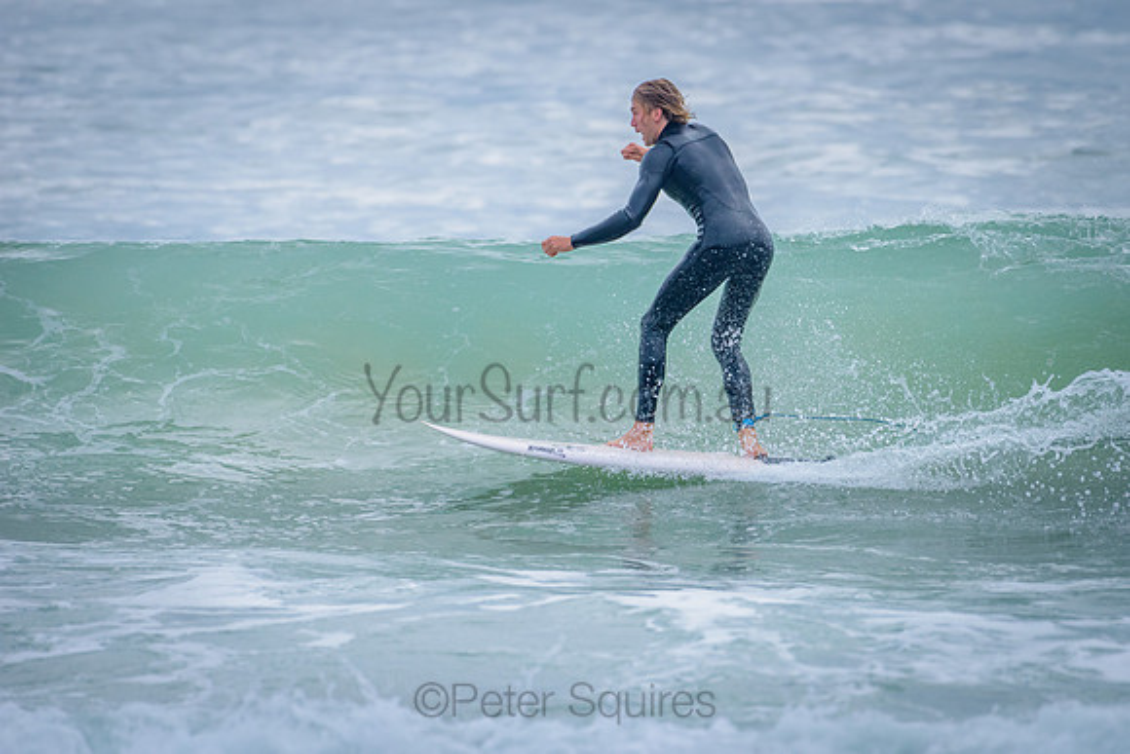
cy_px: 326
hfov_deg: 3.4
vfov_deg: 2.2
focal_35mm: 613
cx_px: 693
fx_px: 19242
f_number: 6.3
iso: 800
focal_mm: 500
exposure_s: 1/2000
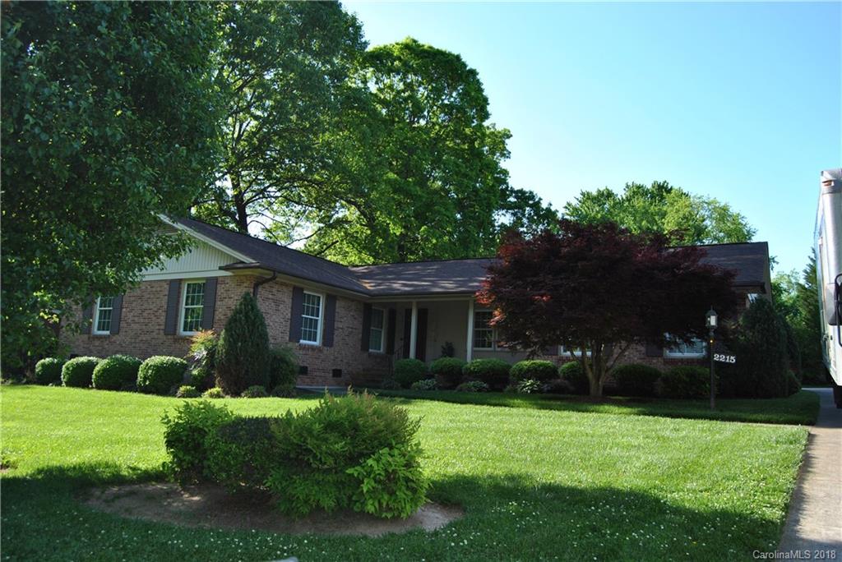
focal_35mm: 27
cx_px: 421
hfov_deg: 67.4
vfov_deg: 48.0
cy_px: 281
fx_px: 632
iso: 100
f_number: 5.6
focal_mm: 18
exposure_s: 1/200
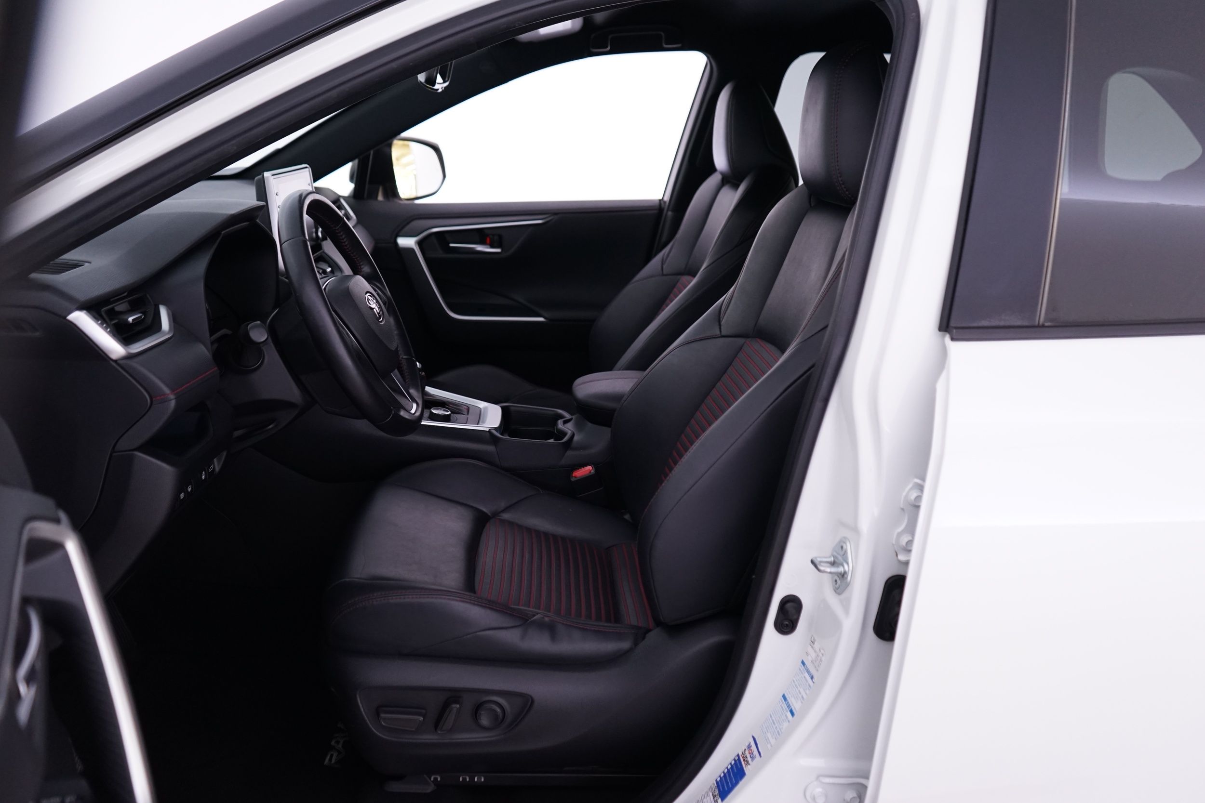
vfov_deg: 45.0
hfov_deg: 63.7
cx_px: 602
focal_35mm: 29
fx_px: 971
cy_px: 402
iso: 1250
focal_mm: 29
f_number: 3.5
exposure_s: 1/20
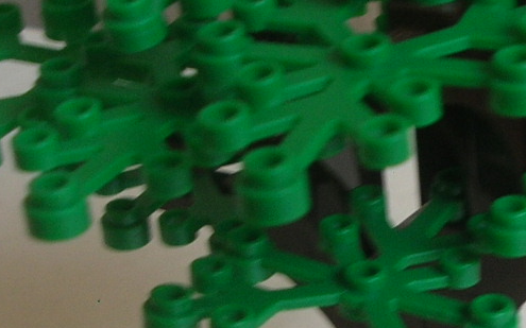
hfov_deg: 17.1
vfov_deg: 10.9
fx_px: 1720
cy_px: 255
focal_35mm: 120
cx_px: 500
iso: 50
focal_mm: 5.8
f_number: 2.8
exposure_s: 1/12
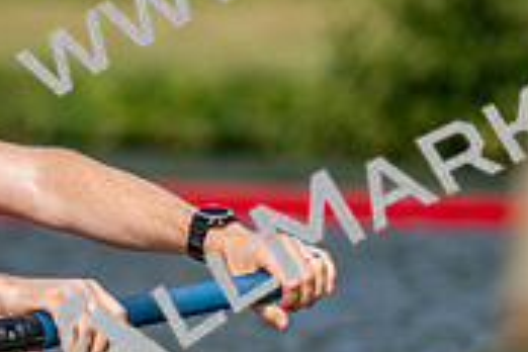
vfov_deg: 1.3
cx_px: -203
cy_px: 147
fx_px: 15868
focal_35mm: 1082
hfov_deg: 1.9
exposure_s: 1/1600
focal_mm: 324
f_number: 6.3
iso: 160
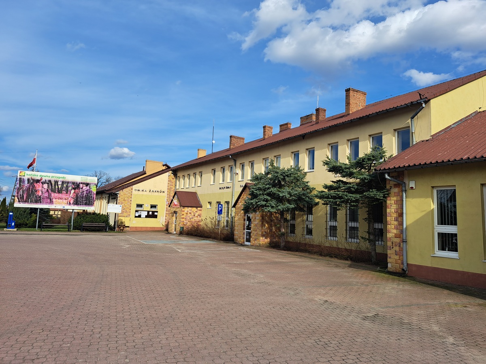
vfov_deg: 56.8
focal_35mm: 24
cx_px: 243
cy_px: 182
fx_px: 337
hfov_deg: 71.6
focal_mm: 5.23
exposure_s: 1/854
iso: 50
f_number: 1.8
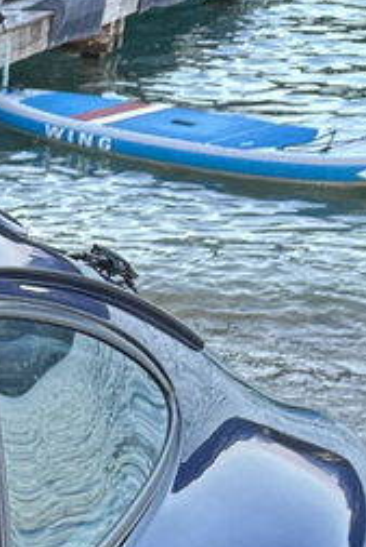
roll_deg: +3.1
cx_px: -312
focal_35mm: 101
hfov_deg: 12.3
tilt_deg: -39.3
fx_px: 1538
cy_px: 1025
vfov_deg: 16.4
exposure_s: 1/69
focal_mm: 6.86
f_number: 1.78
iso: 250
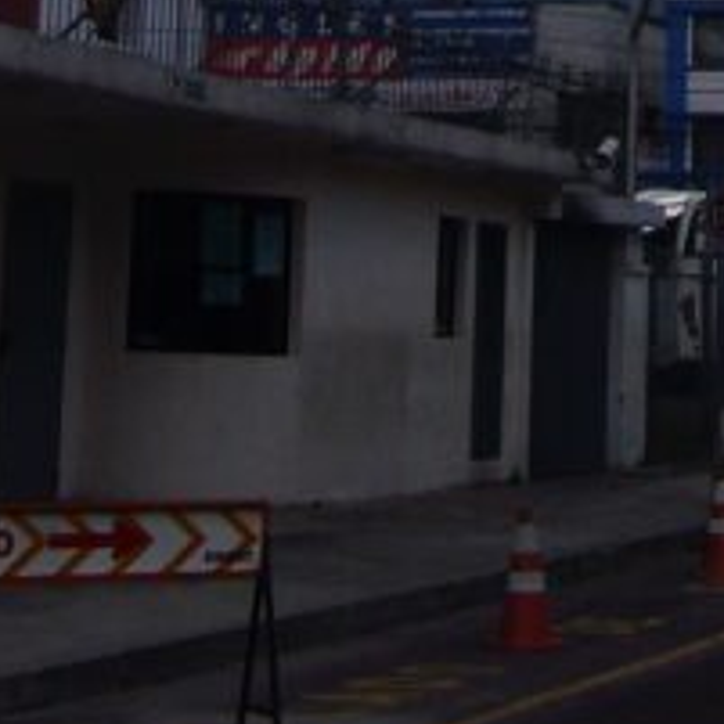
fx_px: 2982
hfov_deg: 13.7
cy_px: -317
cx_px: 620
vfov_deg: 13.2
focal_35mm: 126
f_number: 5.6
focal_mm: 4.6
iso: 80
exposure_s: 1/500
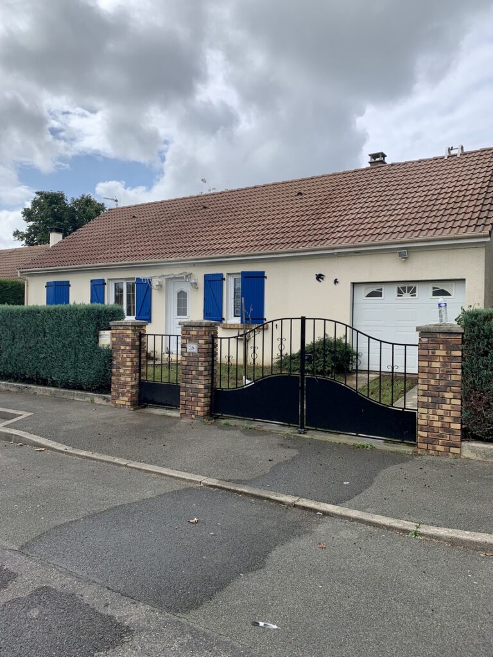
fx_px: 494
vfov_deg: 67.3
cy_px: 328
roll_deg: -1.0
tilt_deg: +0.0
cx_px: 246
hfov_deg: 53.1
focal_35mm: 26
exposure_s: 1/2994
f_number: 1.8
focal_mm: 4.25
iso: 25
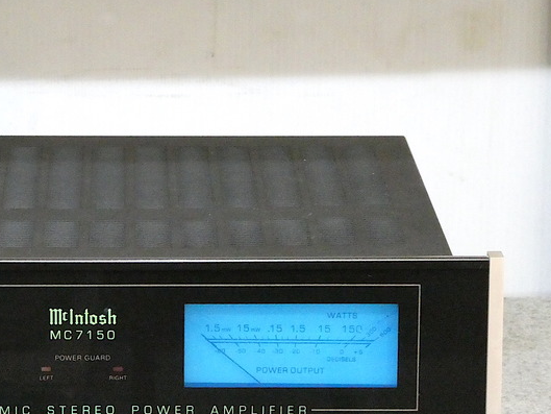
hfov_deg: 8.8
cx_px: 91
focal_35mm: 225
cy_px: 363
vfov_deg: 6.6
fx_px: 3582
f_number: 5.2
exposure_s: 1/30
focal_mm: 22.3
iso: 1600
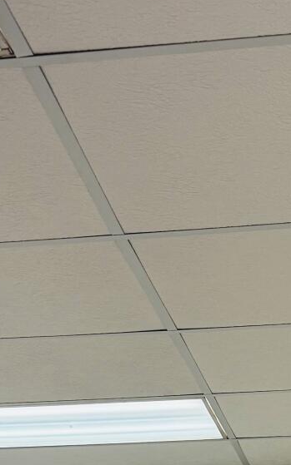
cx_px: 212
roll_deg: +1.0
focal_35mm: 91
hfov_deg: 14.3
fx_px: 1156
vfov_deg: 19.6
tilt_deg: -0.9
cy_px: 713
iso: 125
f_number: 1.78
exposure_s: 1/120
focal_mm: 6.76
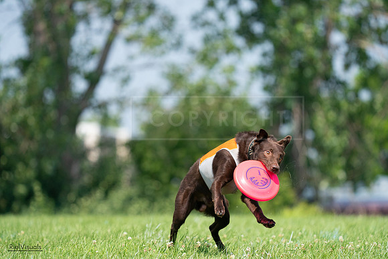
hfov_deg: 5.6
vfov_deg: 3.8
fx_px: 3935
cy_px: 130
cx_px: 194
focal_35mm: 365
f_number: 6.3
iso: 1600
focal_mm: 365
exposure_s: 1/4000
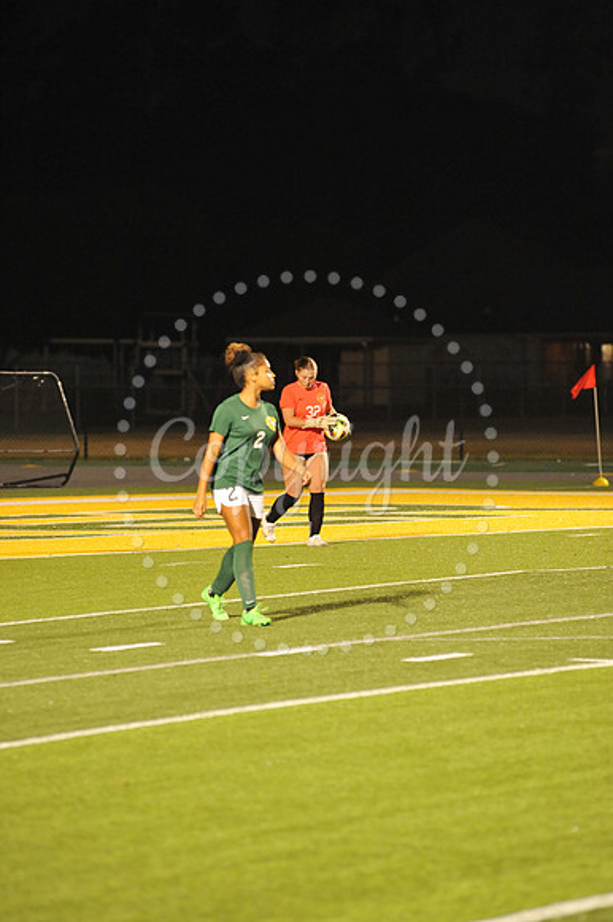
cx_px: 306
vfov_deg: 10.3
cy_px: 461
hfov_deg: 6.9
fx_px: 5114
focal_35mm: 200
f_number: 4.5
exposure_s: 1/160
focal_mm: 200
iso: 4000
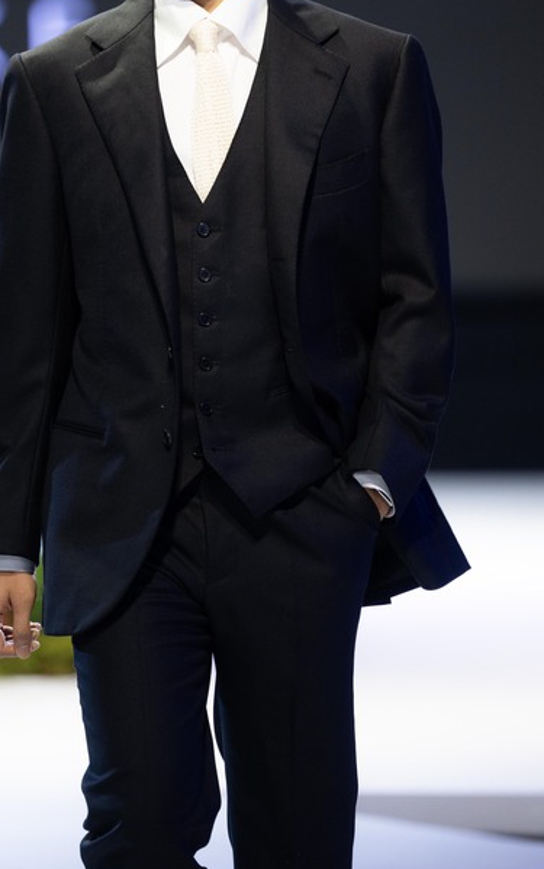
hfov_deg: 4.4
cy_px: 191
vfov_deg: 6.9
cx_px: 184
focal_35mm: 302
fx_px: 7155
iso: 640
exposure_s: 1/320
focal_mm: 185
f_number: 2.8
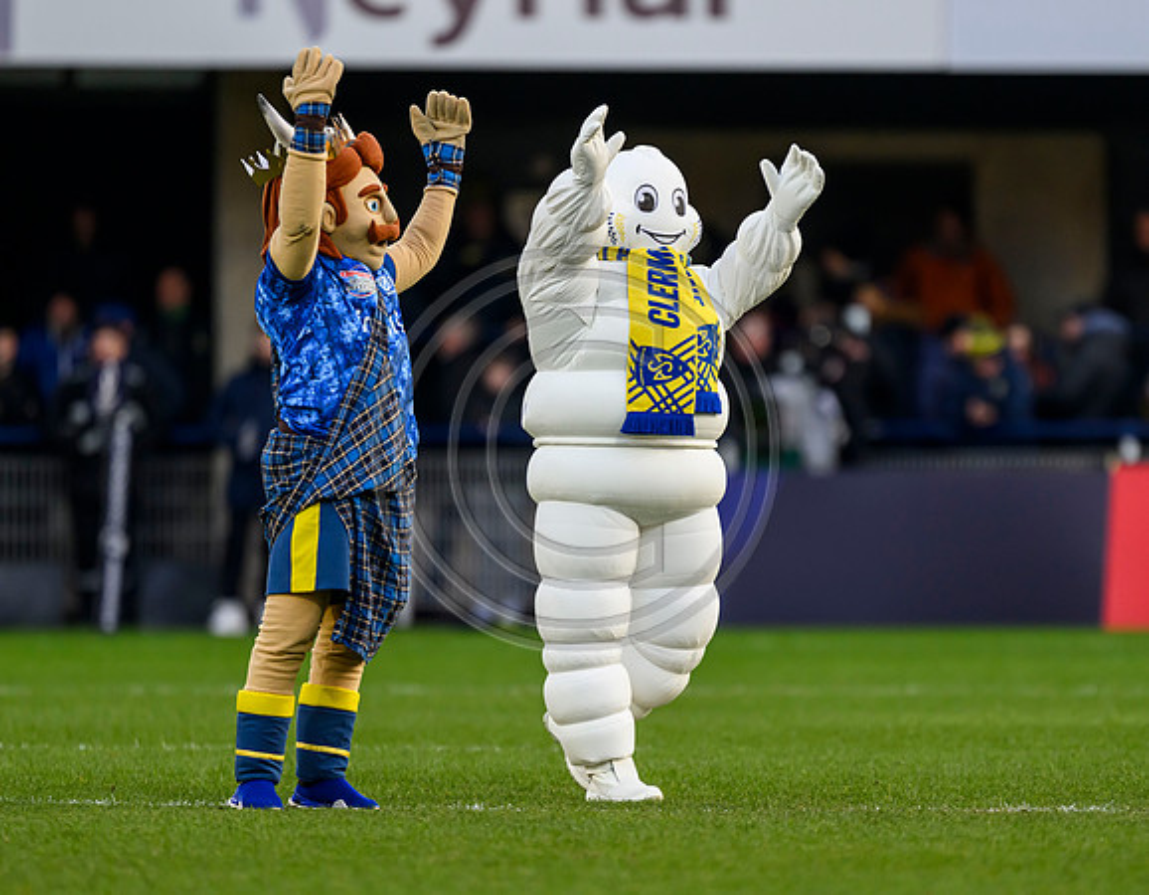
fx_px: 25002
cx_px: 631
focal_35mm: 743
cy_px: 478
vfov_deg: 2.0
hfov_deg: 2.6
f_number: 4
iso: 1250
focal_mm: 560
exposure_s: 1/1600
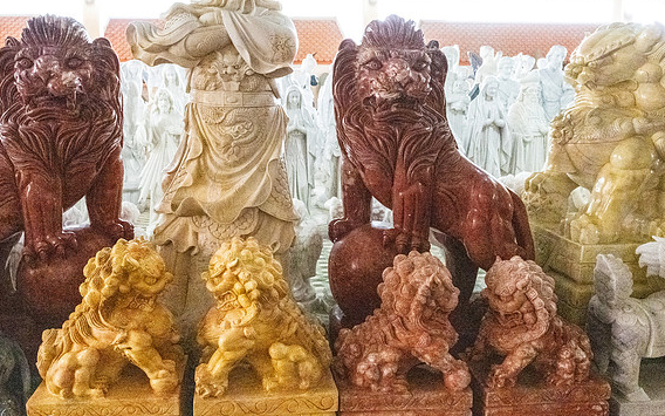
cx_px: 291
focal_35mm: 31
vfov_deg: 40.5
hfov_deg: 61.0
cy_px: 184
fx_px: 562
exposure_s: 1/320
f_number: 8
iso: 25600
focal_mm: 24
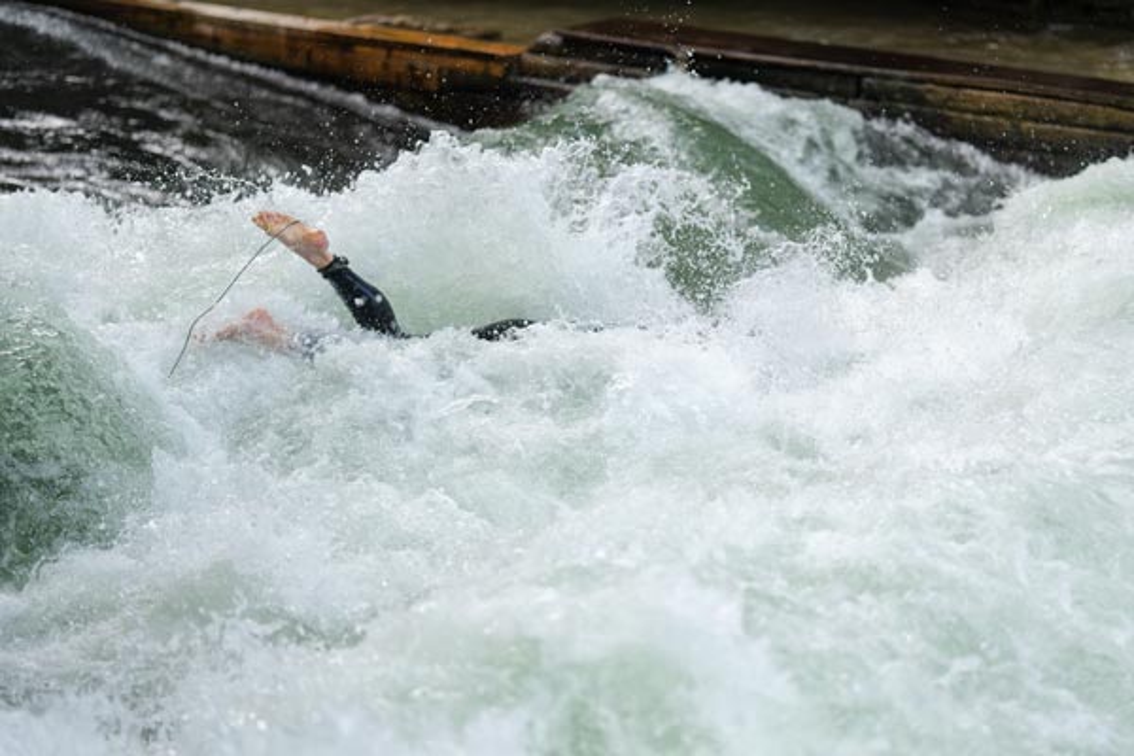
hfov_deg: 23.9
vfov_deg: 16.1
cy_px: 378
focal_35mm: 85
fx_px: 2677
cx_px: 567
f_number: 1.4
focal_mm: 85
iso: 500
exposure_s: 1/2500
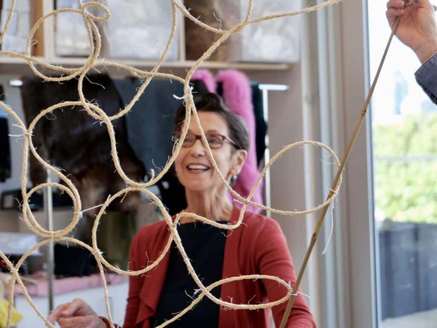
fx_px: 947
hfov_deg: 26.0
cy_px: 164
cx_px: 218
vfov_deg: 19.6
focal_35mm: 75
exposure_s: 1/125
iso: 200
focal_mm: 34
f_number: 2.8
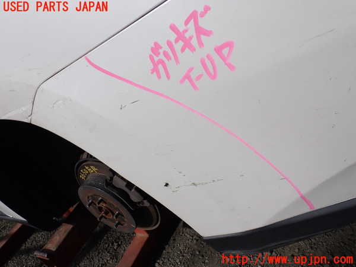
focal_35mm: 30
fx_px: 309
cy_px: 134
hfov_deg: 60.0
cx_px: 178
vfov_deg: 46.8
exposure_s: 1/320
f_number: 9
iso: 100
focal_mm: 5.4
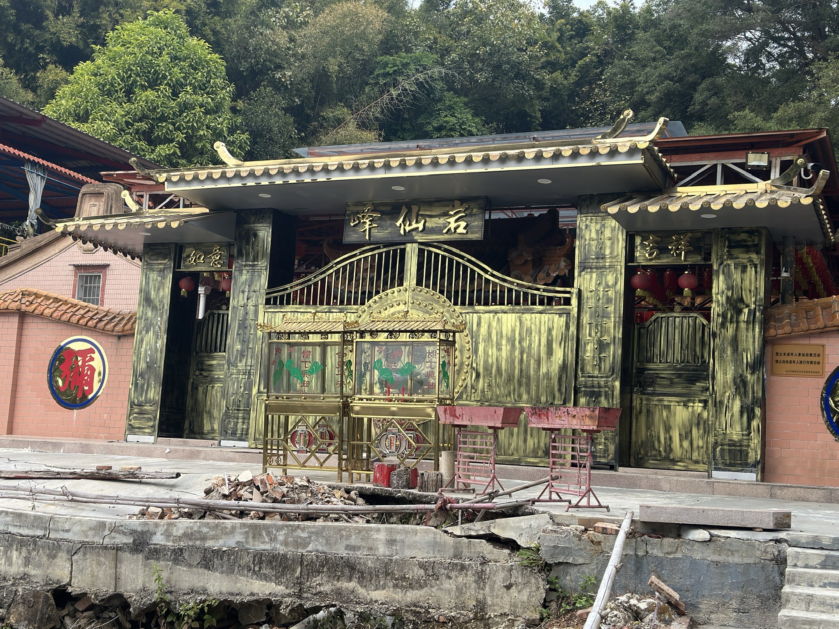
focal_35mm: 46
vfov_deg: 31.5
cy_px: 314
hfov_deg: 41.2
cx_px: 420
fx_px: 1115
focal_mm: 6.86
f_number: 1.78
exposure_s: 1/1698
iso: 100
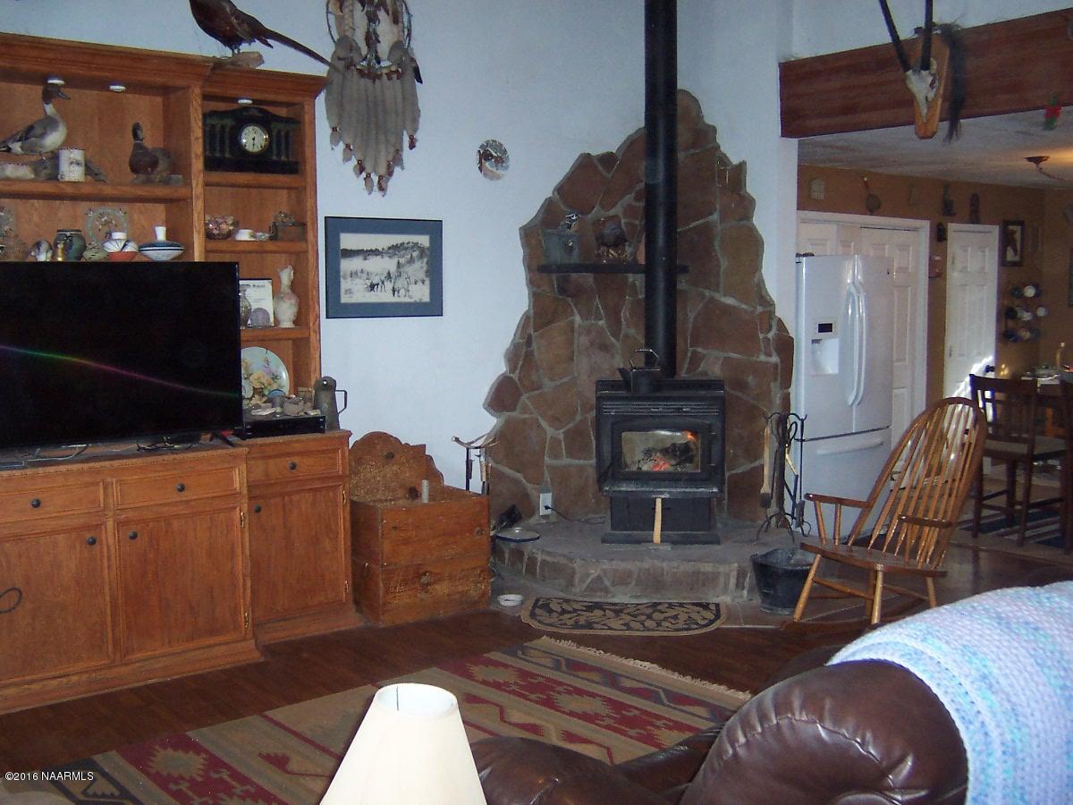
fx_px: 1116
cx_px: 536
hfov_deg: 51.4
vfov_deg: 39.7
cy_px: 402
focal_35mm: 36
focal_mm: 5.6
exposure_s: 1/60
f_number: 2.4
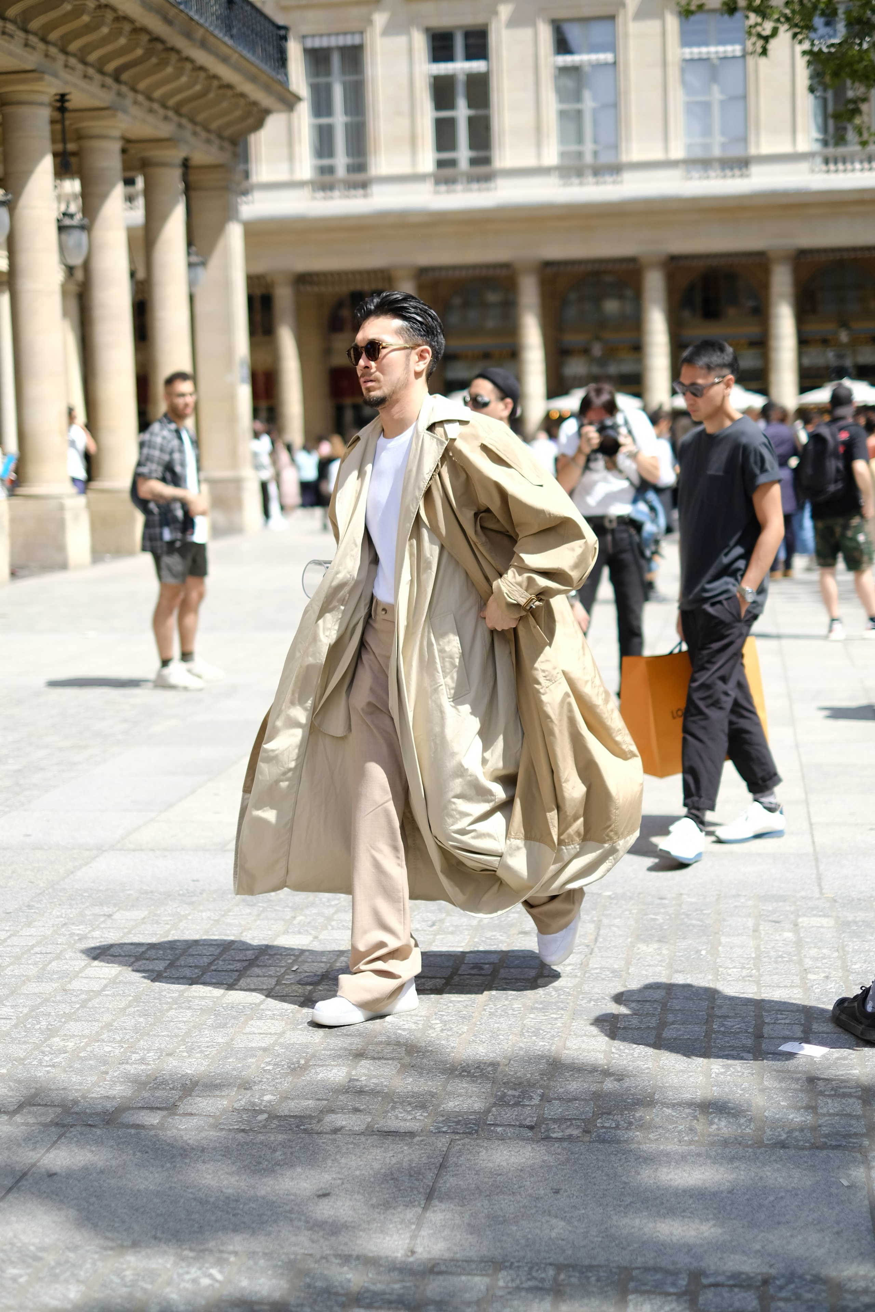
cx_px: 438
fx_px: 1932
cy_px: 656
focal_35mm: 53
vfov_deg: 37.5
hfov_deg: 25.5
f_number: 1.4
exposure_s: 1/8000
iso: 200
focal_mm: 35
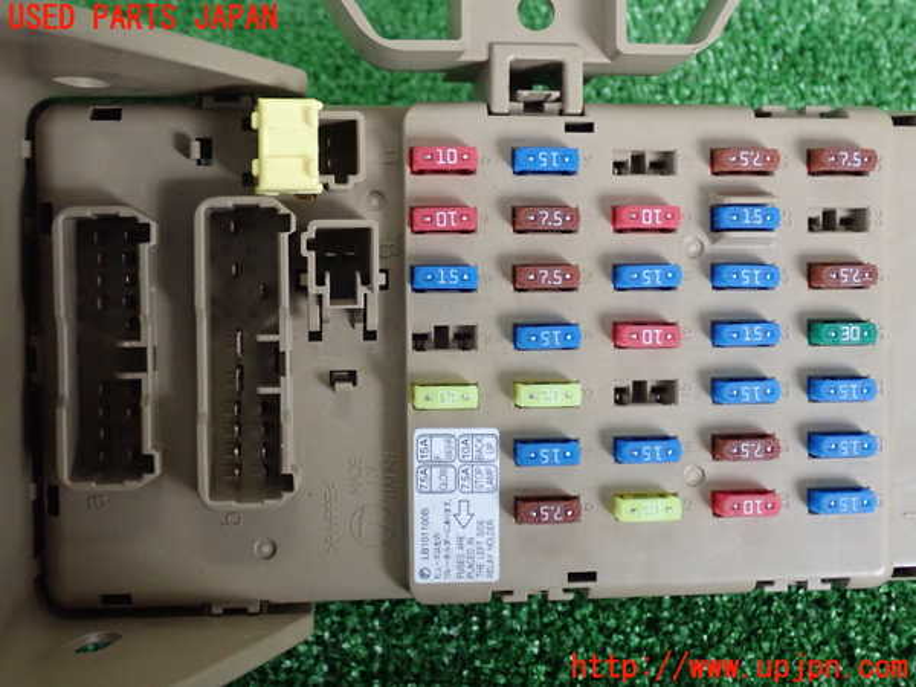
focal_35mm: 46
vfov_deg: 31.5
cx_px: 458
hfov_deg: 41.2
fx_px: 1217
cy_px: 344
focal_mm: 8.41
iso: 800
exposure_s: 1/125
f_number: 3.1
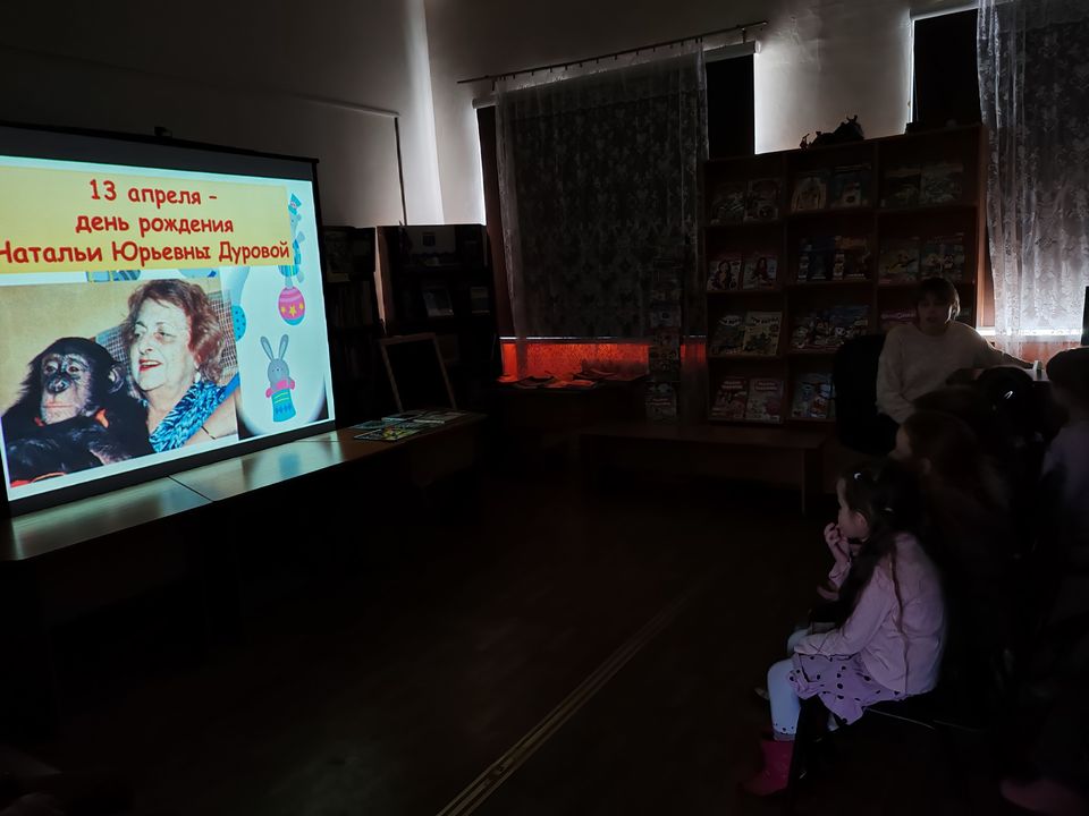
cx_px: 544
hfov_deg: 65.3
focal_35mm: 27
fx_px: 849
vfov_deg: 51.4
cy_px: 408
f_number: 1.9
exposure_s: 1/100
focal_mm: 6.12
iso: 800
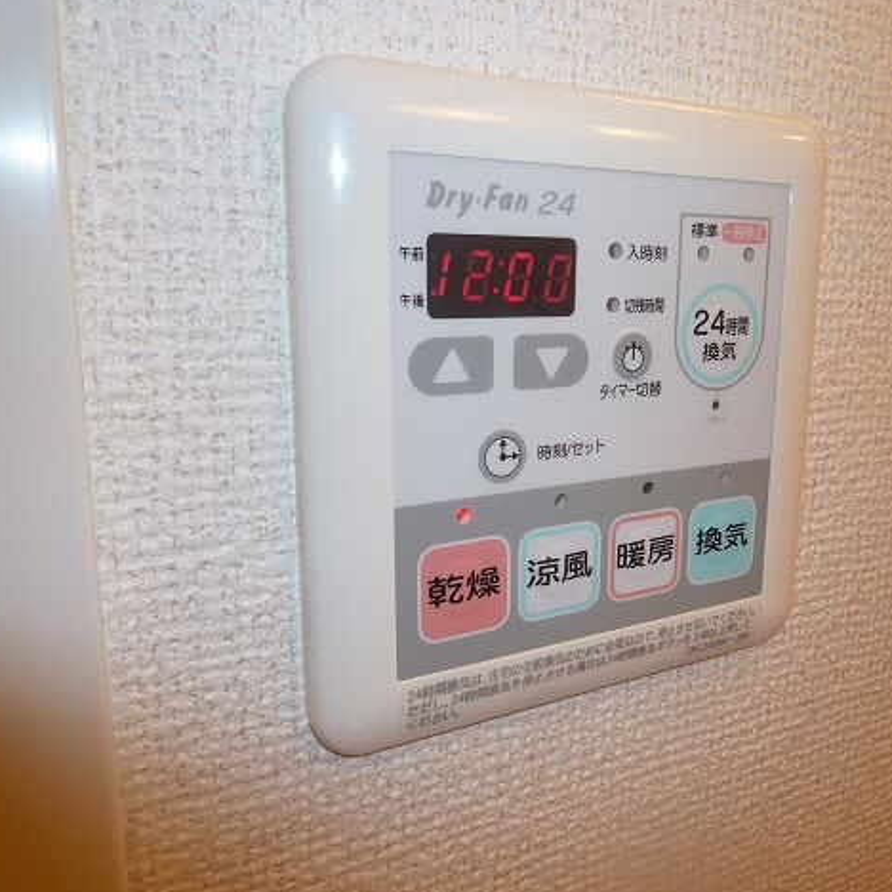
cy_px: 445
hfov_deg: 53.2
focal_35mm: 30
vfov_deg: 54.0
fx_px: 875
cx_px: 581
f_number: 4
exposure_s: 1/30
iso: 100
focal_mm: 4.4
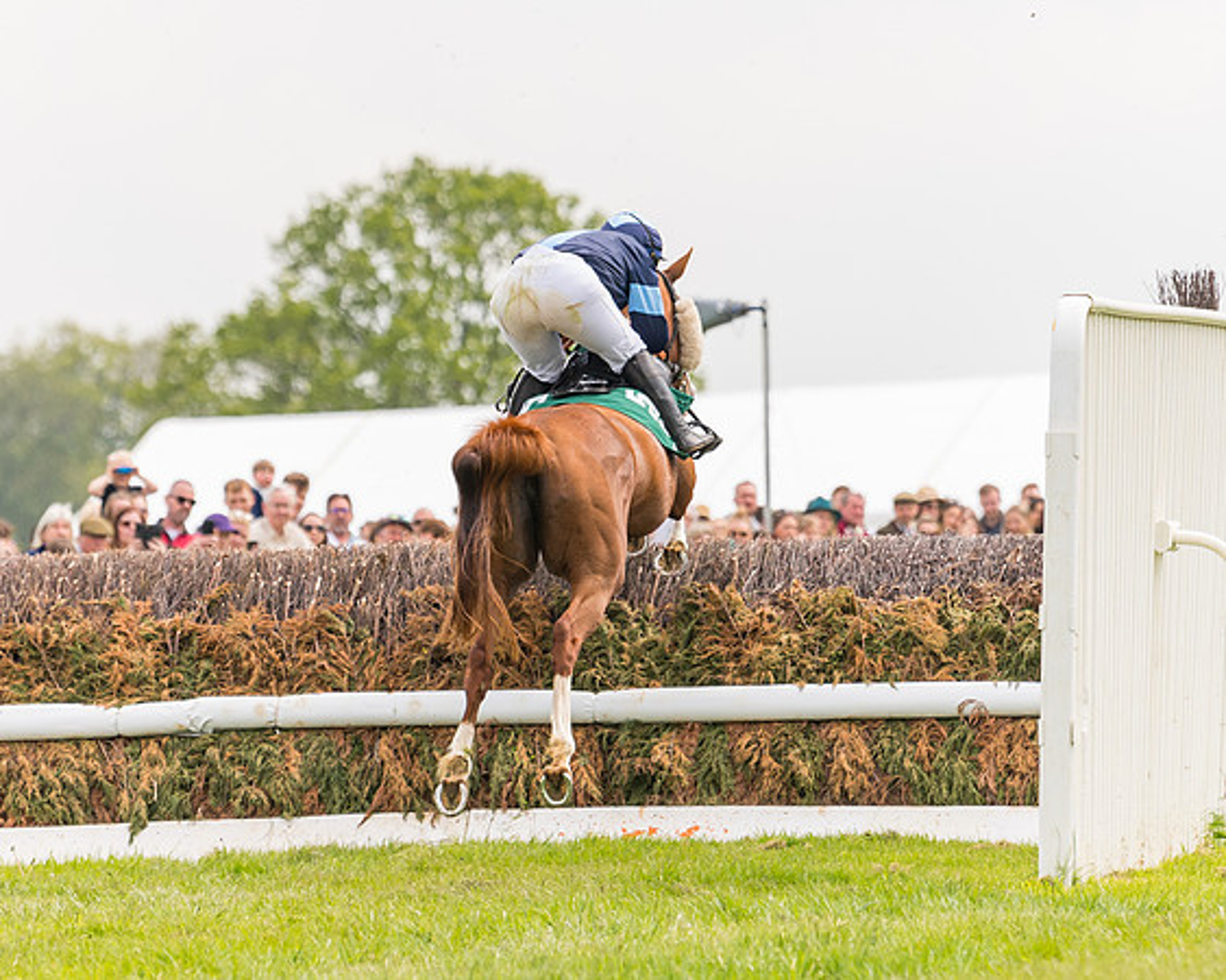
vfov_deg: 4.0
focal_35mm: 392
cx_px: 561
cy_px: 453
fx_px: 14208
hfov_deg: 4.9
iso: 400
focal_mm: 200
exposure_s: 1/2500
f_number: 4
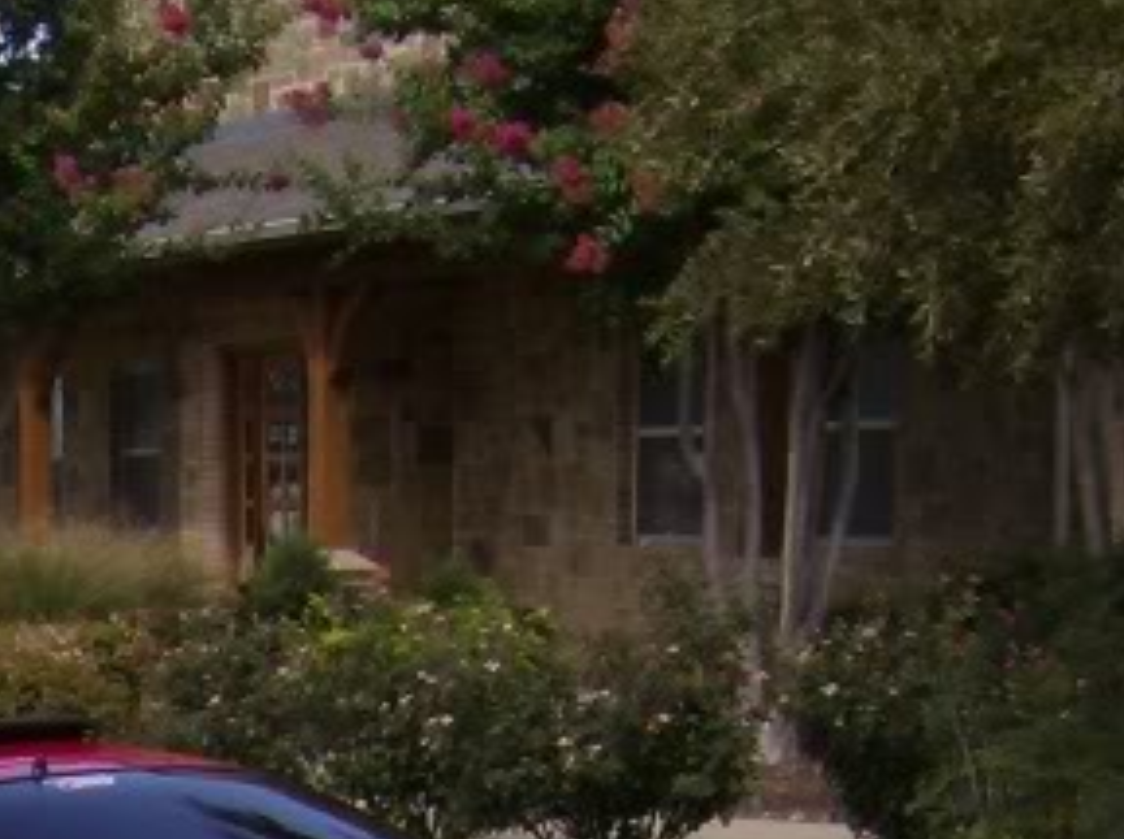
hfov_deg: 14.7
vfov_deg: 10.9
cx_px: -359
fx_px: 4149
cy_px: 1411
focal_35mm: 128
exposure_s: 1/651
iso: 100
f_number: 4.7
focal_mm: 6
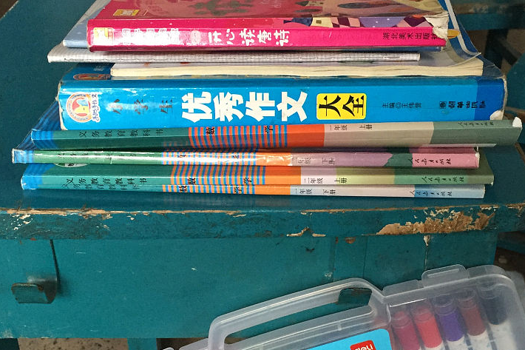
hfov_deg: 38.9
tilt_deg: -33.4
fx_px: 744
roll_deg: -0.3
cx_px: 274
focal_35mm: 51
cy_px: 238
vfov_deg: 26.3
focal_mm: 4.15
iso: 200
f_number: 2.2
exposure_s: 1/33
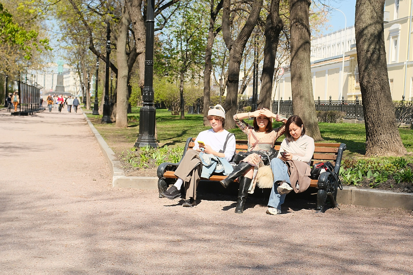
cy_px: 138
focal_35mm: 41
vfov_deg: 32.6
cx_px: 206
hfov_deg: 47.4
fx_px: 470
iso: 640
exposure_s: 1/750
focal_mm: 27
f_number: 8
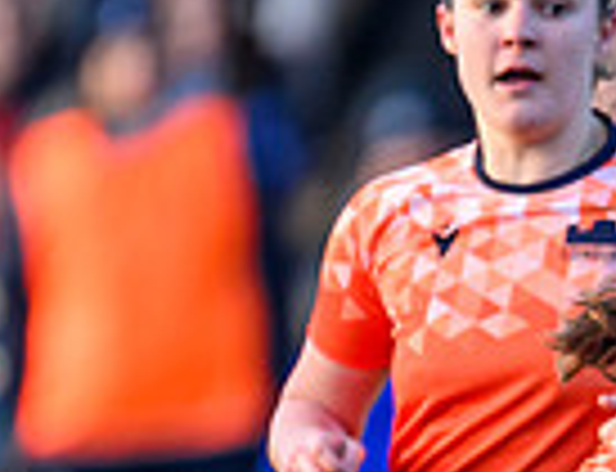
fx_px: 53720
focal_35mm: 2995
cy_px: 844
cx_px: 1281
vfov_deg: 0.5
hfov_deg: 0.7
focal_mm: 560
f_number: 4
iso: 1000
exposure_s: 1/1250
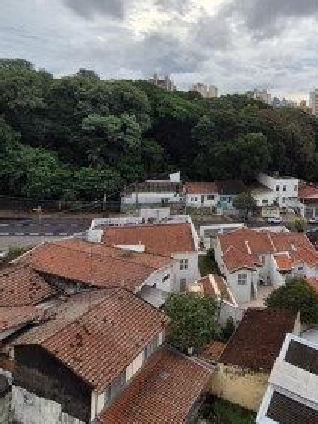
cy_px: 136
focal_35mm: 24
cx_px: 268
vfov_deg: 69.2
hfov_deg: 52.0
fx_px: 294
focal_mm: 2.2
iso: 50
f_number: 2.2
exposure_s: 1/437
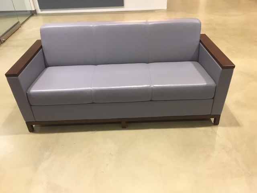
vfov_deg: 48.2
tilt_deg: -36.2
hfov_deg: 61.7
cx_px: 128
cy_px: 96
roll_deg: +1.4
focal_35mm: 29
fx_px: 215
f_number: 2.2
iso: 200
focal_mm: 4.15
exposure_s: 1/20
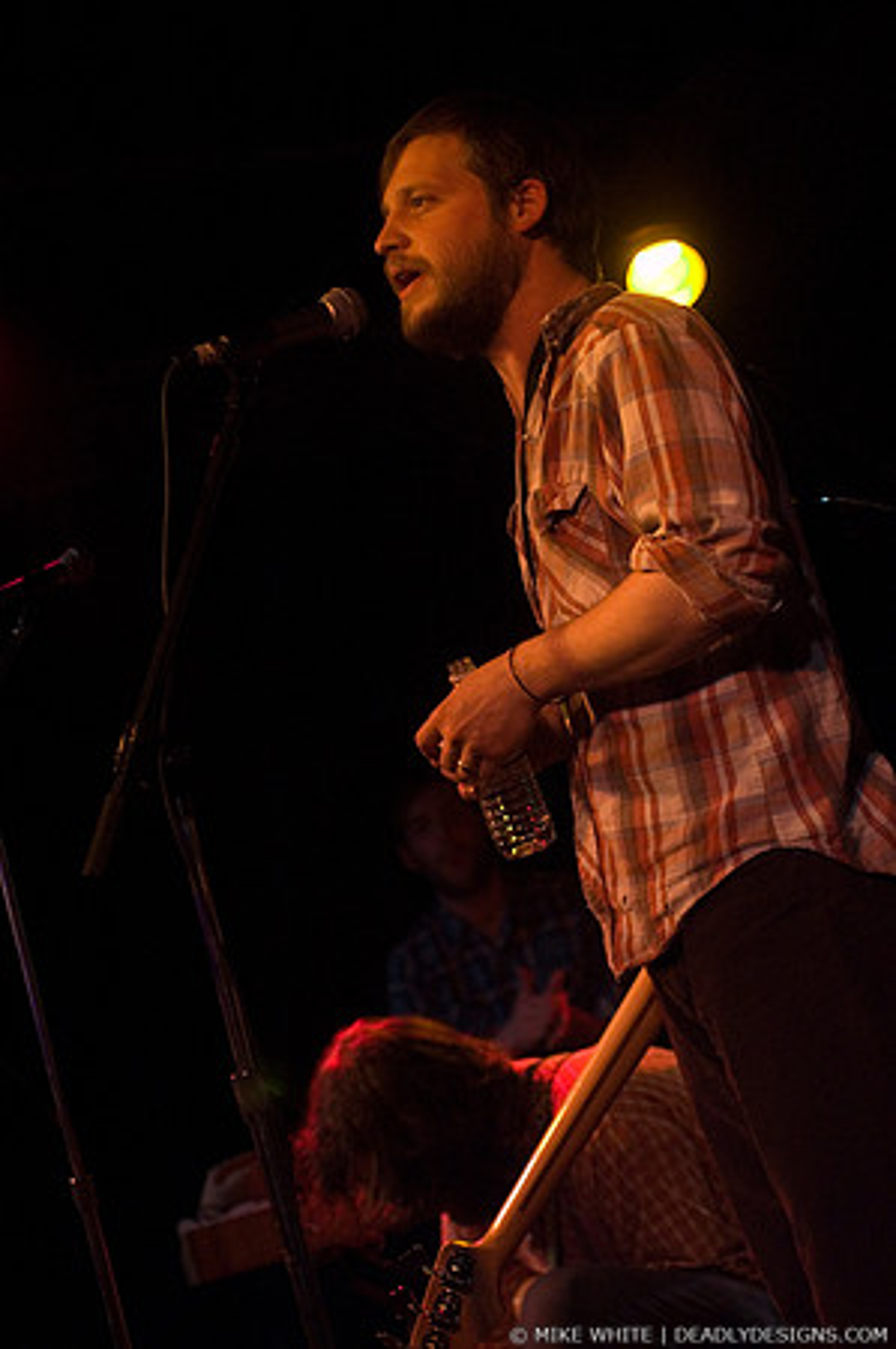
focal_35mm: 78
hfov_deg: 17.5
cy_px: 674
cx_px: 448
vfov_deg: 26.0
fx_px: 2919
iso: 1600
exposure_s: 1/50
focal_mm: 52
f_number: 2.8
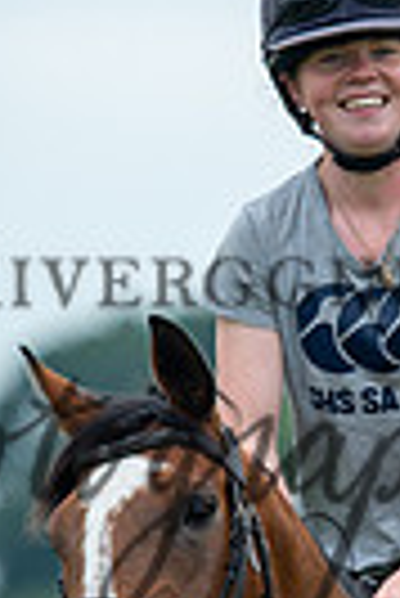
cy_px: 409
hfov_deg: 0.9
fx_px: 25332
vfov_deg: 1.4
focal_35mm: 1524
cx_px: 360
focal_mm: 300
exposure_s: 1/800
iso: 220
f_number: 5
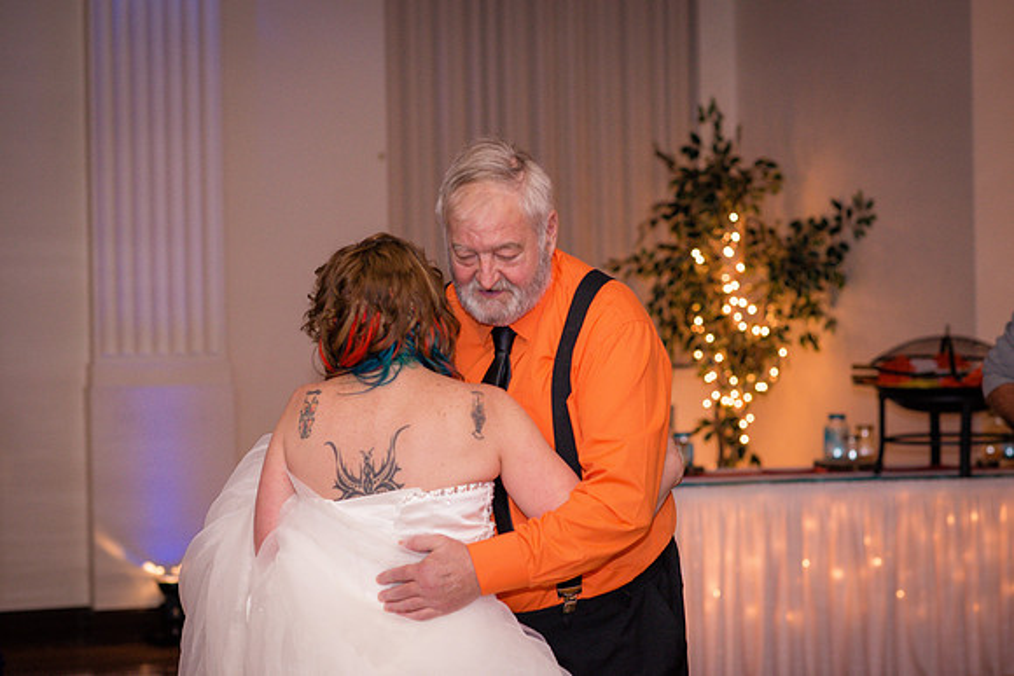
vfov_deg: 16.1
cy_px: 338
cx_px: 507
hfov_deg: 23.9
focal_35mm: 85
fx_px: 2395
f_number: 3.2
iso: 640
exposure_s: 1/125
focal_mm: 85
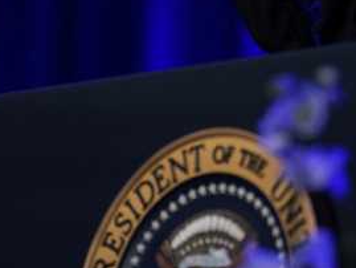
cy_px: -91
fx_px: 5679
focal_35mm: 552
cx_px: 618
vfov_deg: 2.7
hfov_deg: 3.6
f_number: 3.5
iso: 1250
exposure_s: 1/320
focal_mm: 151
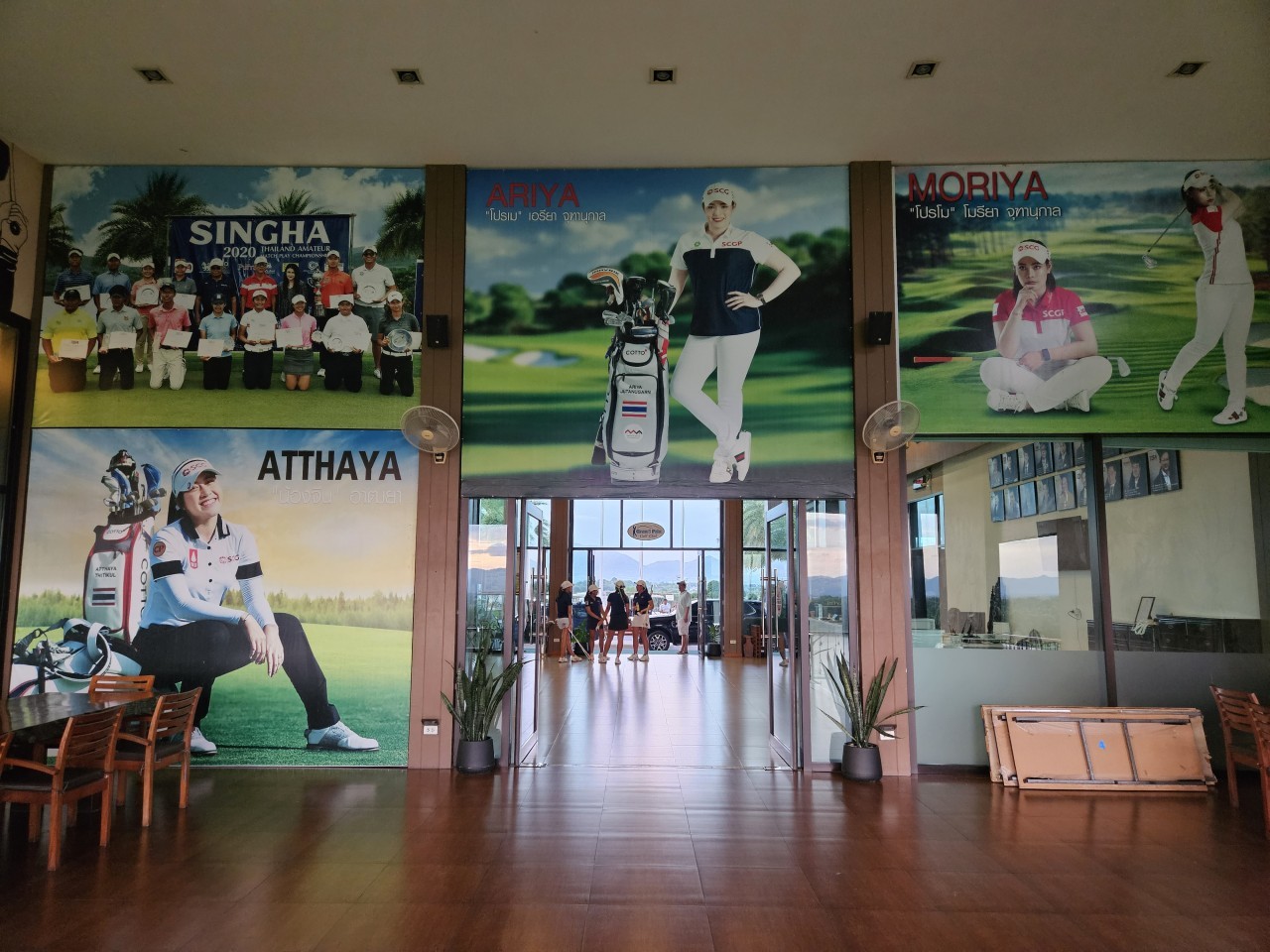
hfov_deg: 73.9
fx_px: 844
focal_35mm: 23
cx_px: 635
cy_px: 476
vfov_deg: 58.9
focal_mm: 5.4
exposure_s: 1/100
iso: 800
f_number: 1.8
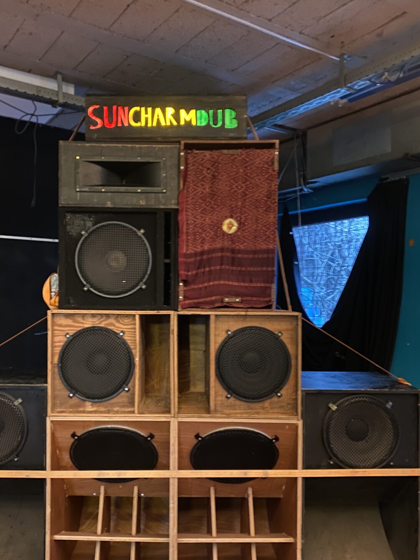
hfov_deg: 45.3
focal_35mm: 31
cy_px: 307
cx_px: 174
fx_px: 502
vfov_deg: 58.3
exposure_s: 1/23
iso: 1000
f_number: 1.8
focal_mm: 4.25
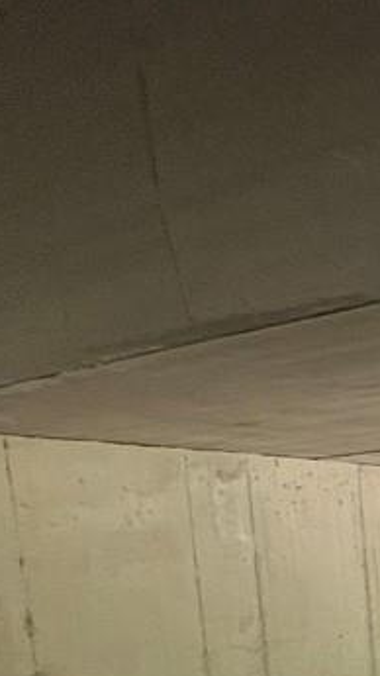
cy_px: 643
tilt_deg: -7.2
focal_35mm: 42
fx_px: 753
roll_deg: +1.5
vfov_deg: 43.0
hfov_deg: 19.7
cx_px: 709
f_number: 1.8
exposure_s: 1/76
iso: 250
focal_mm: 1.57
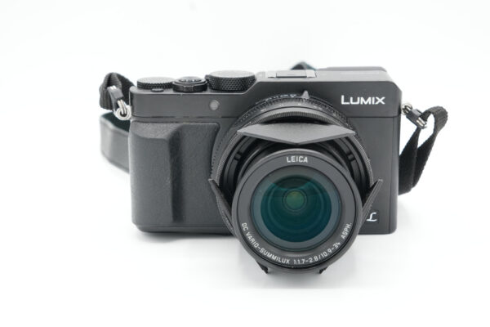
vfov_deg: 22.1
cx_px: 245
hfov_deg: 32.7
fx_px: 835
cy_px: 164
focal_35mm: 61
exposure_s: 1/80
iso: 500
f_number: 10
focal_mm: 40.9
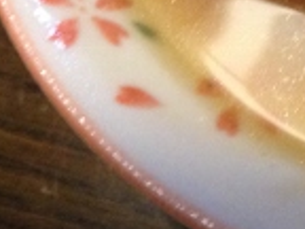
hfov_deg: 11.9
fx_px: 1375
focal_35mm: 156
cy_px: -261
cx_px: 498
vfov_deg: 8.9
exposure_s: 1/20
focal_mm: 4.28
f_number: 2.4
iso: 250
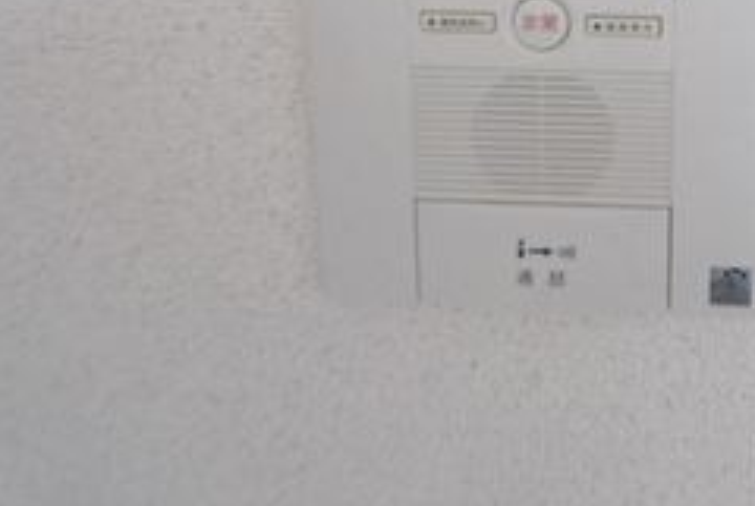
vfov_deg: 32.6
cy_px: -126
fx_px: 672
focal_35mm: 32
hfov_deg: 52.1
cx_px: 670
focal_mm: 8
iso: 800
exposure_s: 1/80
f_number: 4.5
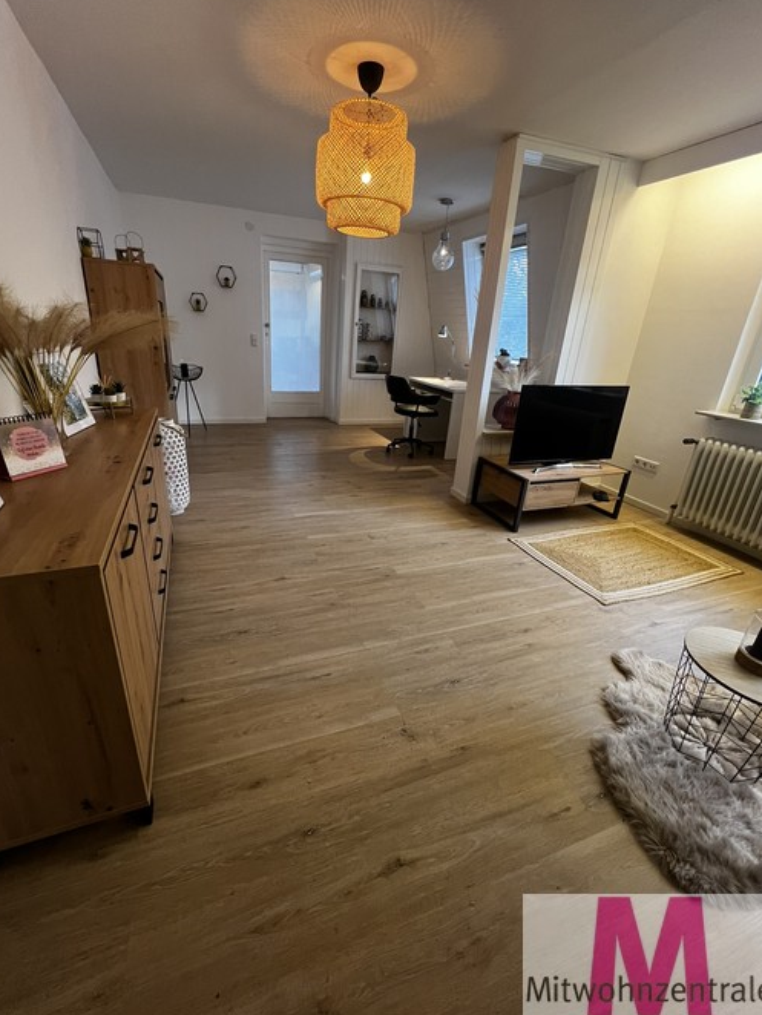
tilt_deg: -21.0
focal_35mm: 14
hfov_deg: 85.7
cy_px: 499
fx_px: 411
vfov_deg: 102.0
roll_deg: -3.8
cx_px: 366
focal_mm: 1.57
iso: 160
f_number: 1.8
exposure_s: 1/50
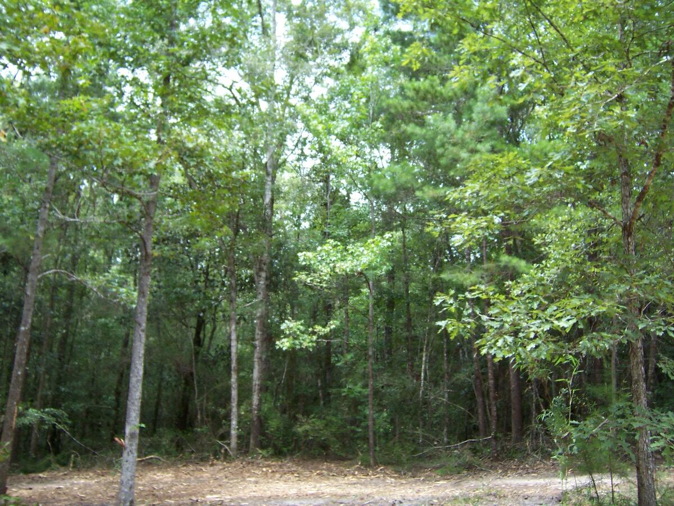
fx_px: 643
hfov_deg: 55.4
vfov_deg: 42.9
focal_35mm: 33
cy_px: 253
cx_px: 337
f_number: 3.4
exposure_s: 1/125
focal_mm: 5.5
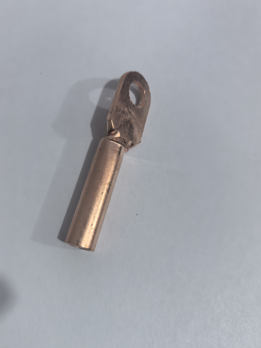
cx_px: 126
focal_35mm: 28
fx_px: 282
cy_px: 174
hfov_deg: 49.7
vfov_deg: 63.4
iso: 4000
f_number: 2
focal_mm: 6.98
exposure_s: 1/949
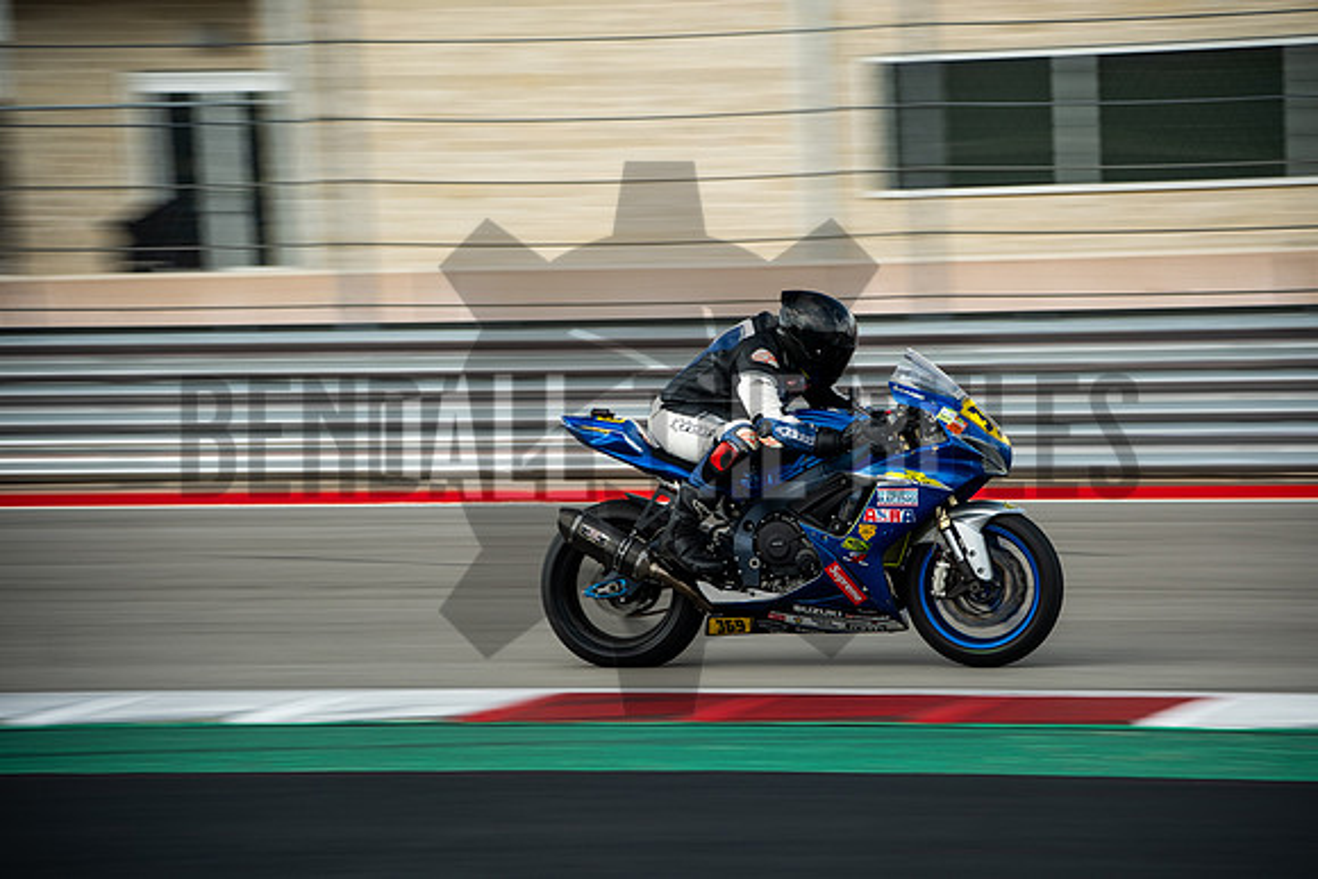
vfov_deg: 8.5
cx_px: 659
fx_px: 5895
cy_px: 440
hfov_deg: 12.8
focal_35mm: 161
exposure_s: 1/200
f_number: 4.6
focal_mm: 107.4
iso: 160
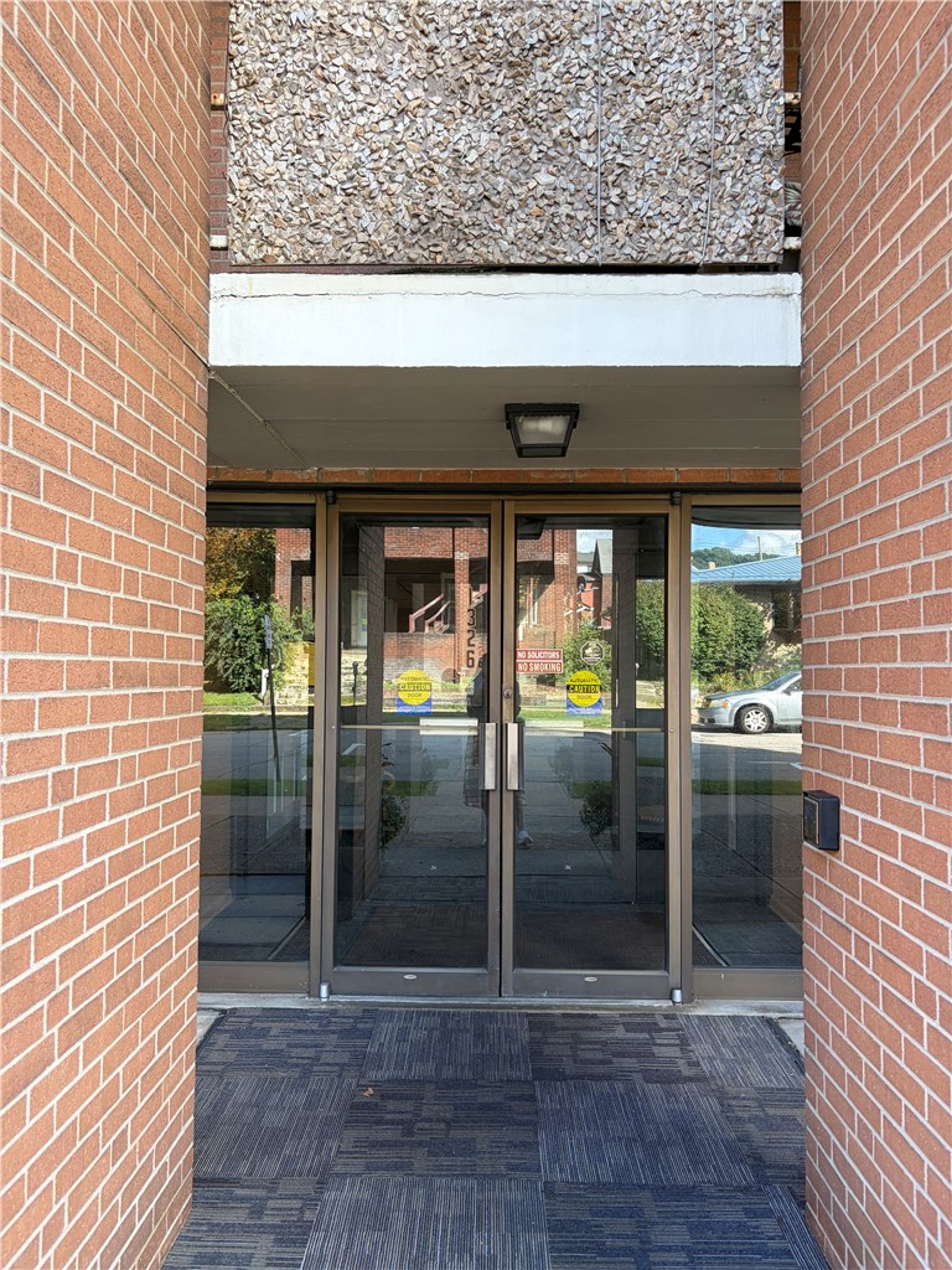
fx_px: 953
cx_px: 476
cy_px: 635
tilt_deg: +3.3
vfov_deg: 67.3
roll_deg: +0.6
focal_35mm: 26
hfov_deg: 53.1
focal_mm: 5.96
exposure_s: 1/122
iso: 40
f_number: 1.6
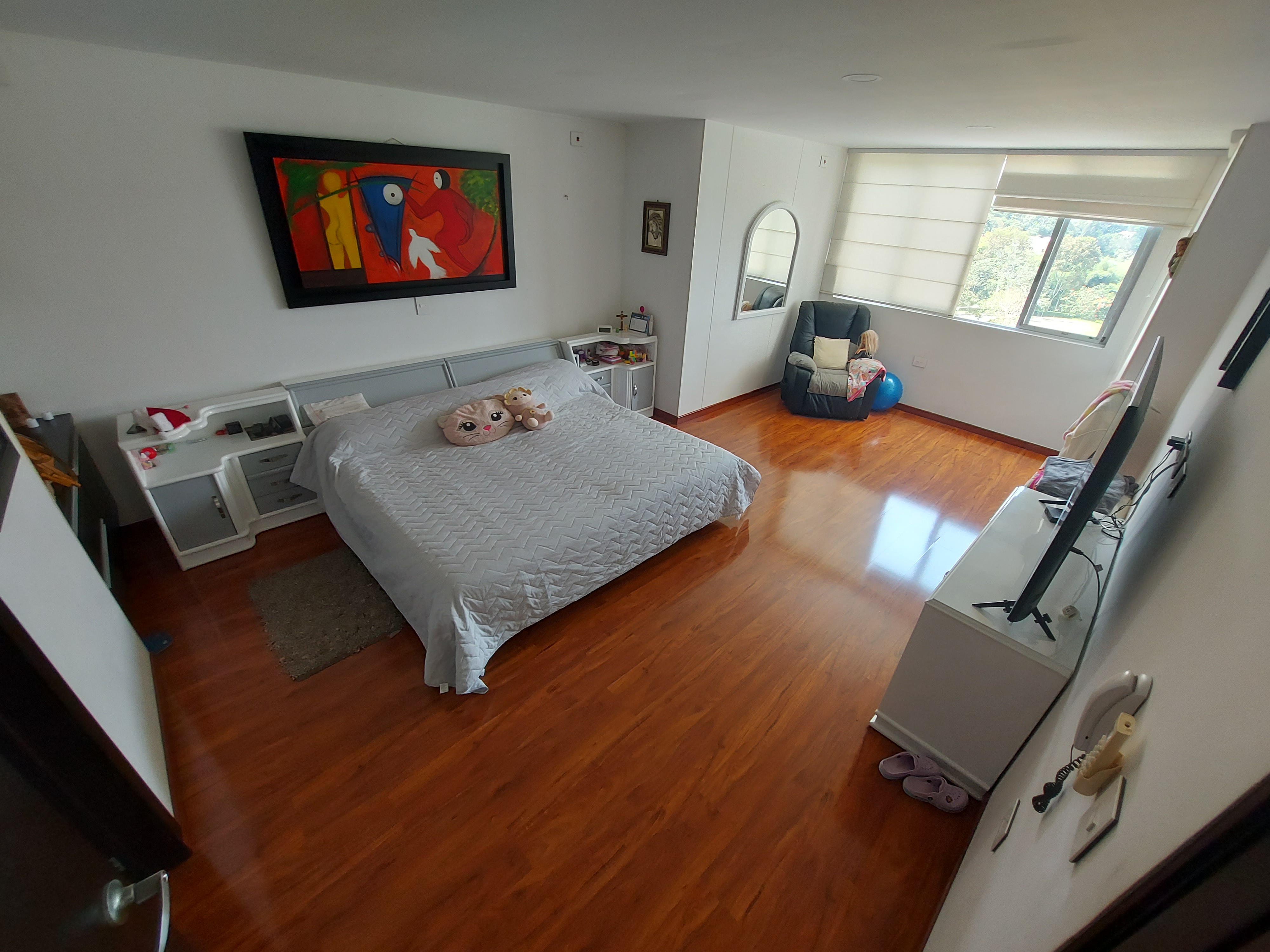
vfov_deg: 89.9
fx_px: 477
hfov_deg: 106.2
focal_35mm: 13
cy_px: 476
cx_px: 635
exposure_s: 1/60
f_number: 2.2
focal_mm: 1.74
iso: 64
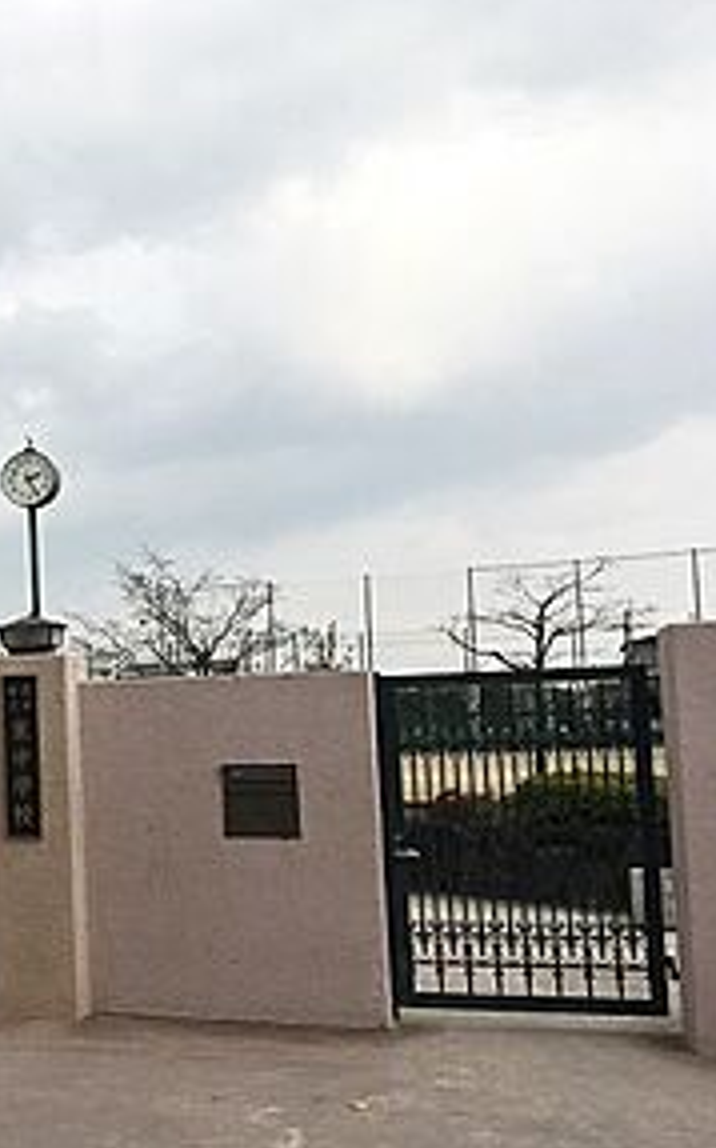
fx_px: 1501
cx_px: -172
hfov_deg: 24.1
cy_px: 642
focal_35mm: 48
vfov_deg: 41.8
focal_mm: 4.15
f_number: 2.2
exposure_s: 1/874
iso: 25
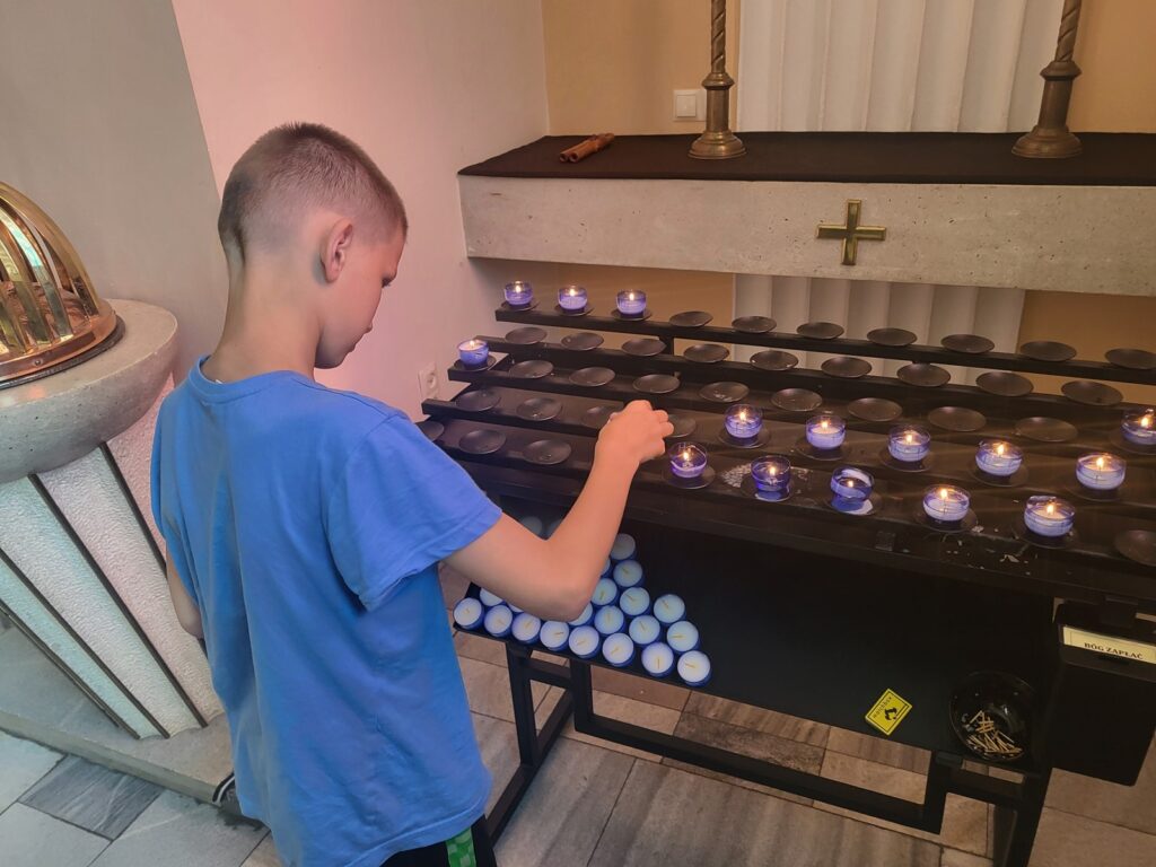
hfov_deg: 67.3
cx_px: 578
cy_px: 434
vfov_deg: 53.1
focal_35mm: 26
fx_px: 868
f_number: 1.8
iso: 200
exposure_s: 1/50
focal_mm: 5.4
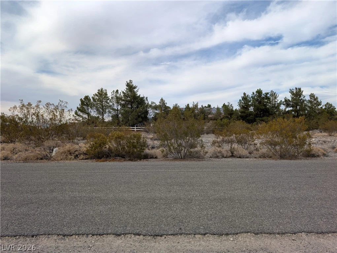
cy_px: 126
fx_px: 234
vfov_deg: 56.9
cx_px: 168
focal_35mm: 24
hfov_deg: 71.5
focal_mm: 6.9
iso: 22
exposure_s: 1/974
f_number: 1.68
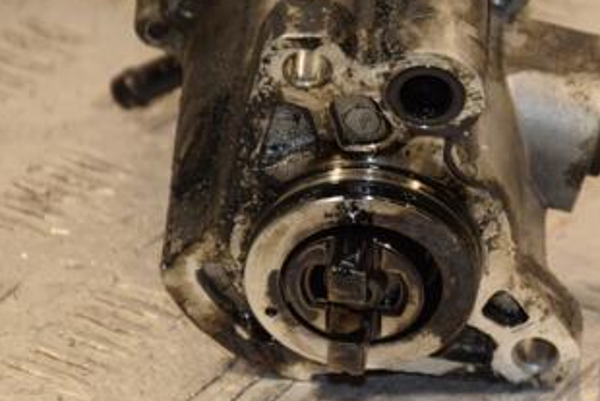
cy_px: 130
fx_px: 5085
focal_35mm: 305
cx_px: 486
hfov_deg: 6.7
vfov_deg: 4.5
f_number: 5.6
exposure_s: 1/160
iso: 800
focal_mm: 105
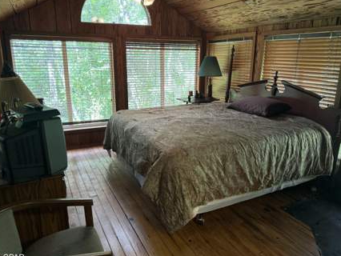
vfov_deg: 51.4
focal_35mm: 27
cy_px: 126
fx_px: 266
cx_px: 168
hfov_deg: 65.3
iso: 200
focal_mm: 6.76
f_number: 1.78
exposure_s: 1/60
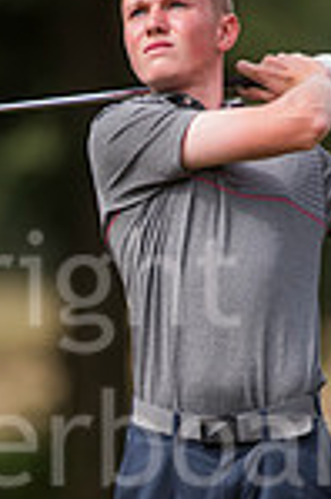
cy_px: 466
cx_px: 64
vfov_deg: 2.3
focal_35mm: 907
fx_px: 12537
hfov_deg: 1.5
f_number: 4
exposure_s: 1/2000
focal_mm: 300
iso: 400
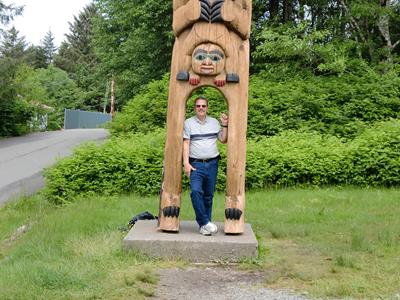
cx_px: 200
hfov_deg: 32.2
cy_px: 150
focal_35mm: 60
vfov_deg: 24.4
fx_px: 693
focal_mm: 10.4
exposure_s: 1/200
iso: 64
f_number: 4
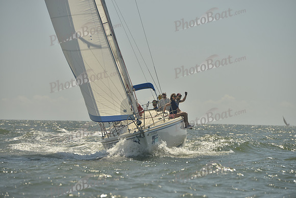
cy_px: 99
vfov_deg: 6.9
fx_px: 1645
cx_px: 148
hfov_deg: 10.3
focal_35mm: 200
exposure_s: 1/1000
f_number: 8
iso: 280
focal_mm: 200
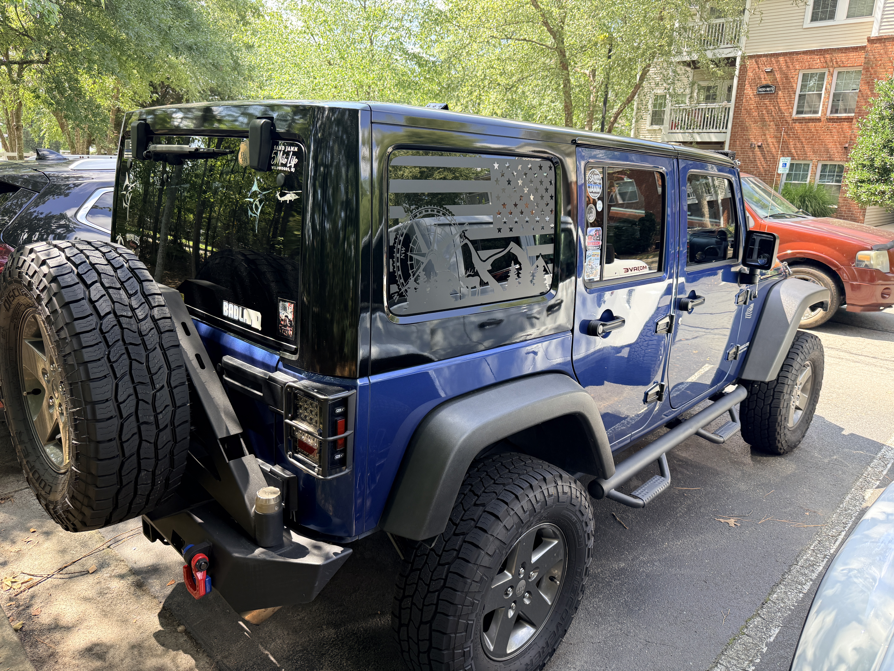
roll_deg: -1.9
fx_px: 620
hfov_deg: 71.6
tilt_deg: -14.3
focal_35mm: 24
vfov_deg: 56.8
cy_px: 336
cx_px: 447
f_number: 1.78
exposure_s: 1/358
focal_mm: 6.76
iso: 100
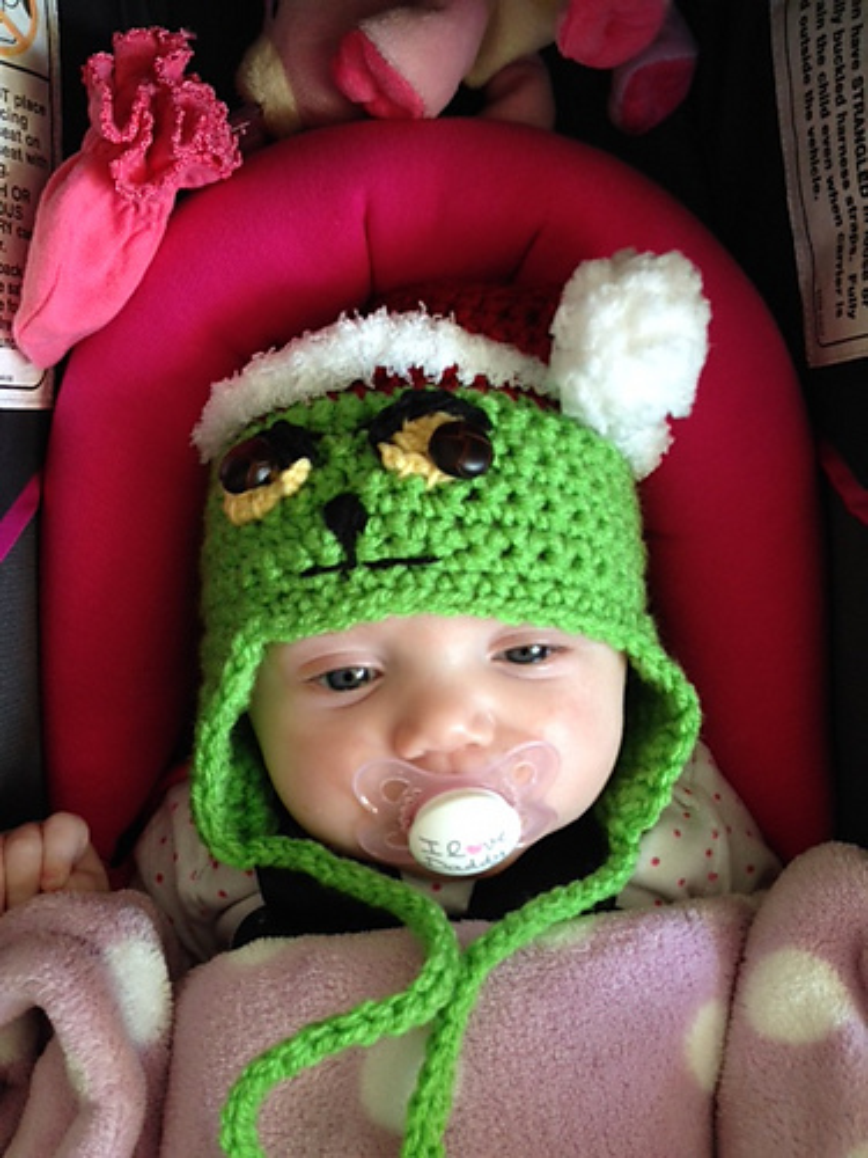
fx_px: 1103
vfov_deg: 55.4
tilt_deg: -58.6
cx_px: 434
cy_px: 579
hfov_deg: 42.9
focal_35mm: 33
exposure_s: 1/20
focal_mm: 4.12
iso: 80
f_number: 2.4
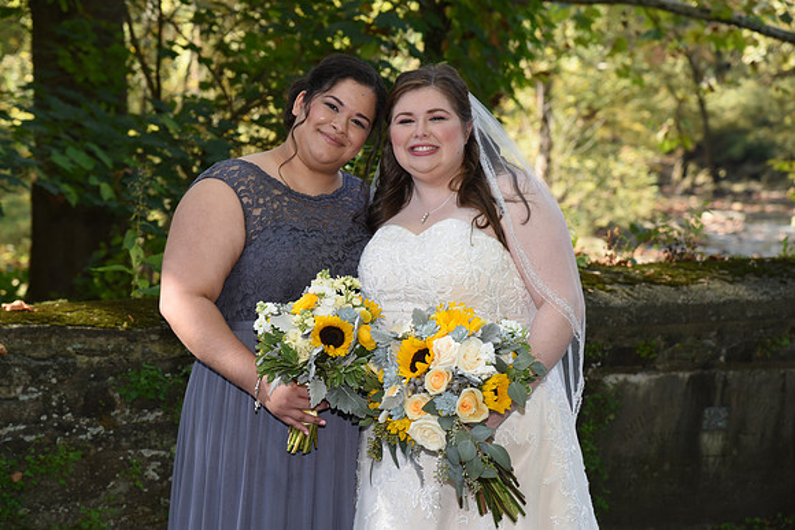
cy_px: 265
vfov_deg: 13.7
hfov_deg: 20.4
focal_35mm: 100
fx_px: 2209
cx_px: 398
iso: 640
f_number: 6.3
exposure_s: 1/200
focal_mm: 100
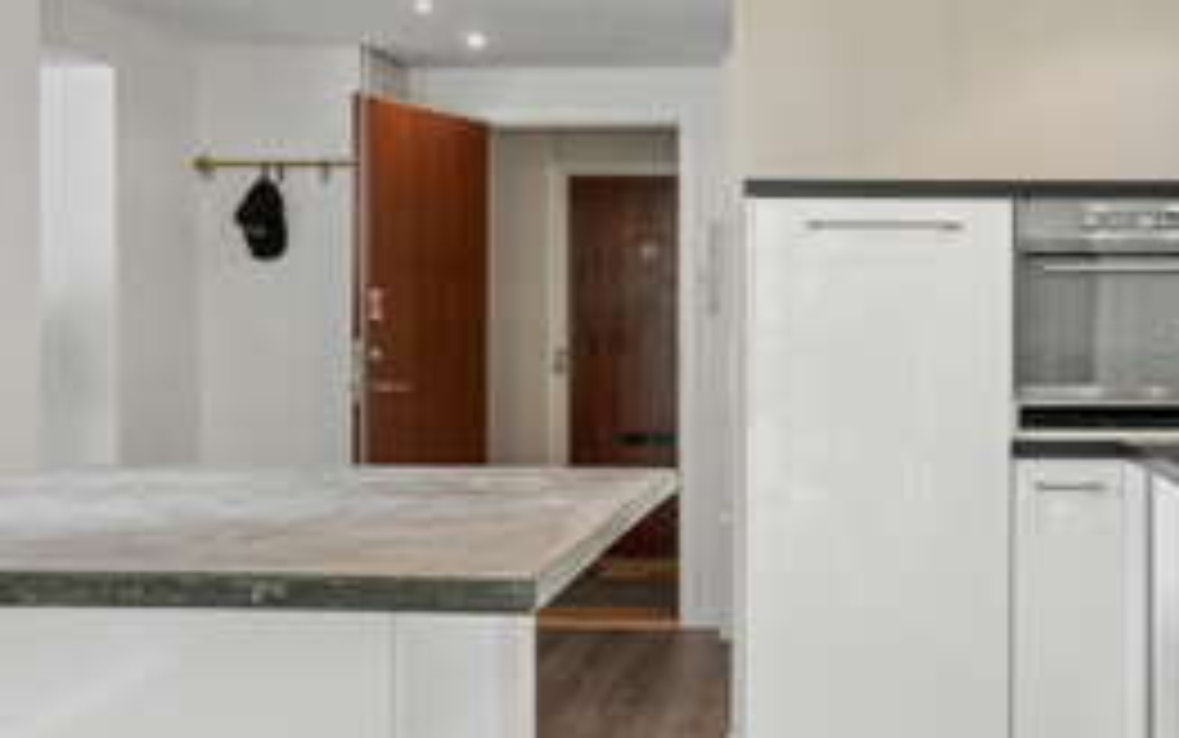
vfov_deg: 26.4
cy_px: 374
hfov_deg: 40.2
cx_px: 837
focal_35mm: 49
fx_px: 1575
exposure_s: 1/20
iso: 200
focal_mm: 20
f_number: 8
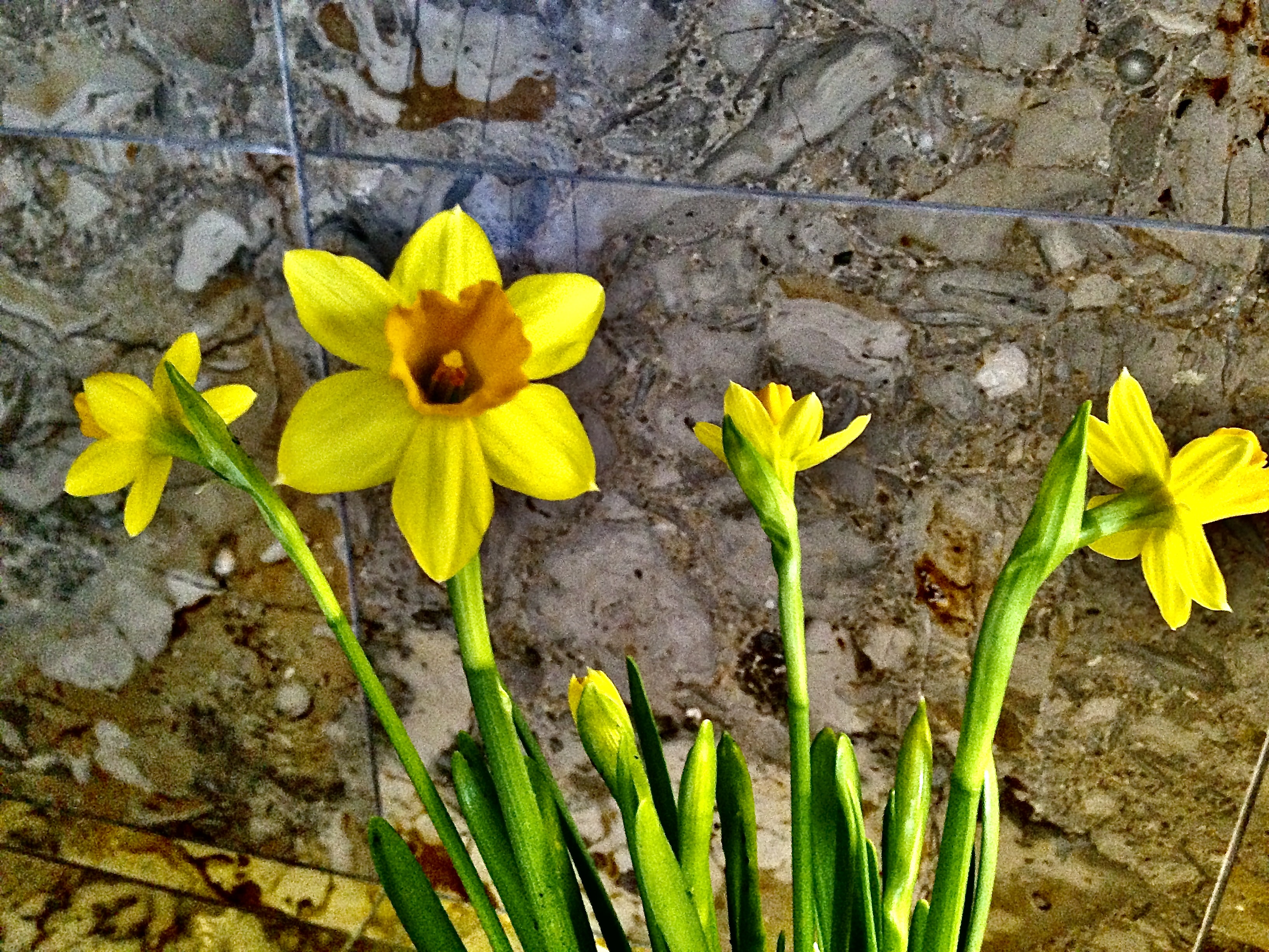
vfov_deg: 42.9
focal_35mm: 33
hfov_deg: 55.4
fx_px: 1210
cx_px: 634
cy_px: 476
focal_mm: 4.12
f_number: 2.4
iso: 400
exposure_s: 1/15
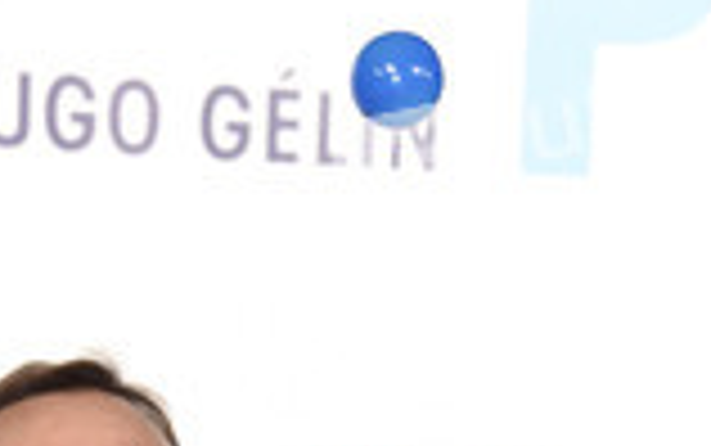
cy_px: 842
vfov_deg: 5.6
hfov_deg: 9.0
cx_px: 153
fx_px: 4499
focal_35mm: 232
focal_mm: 90
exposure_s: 1/200
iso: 500
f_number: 5.6
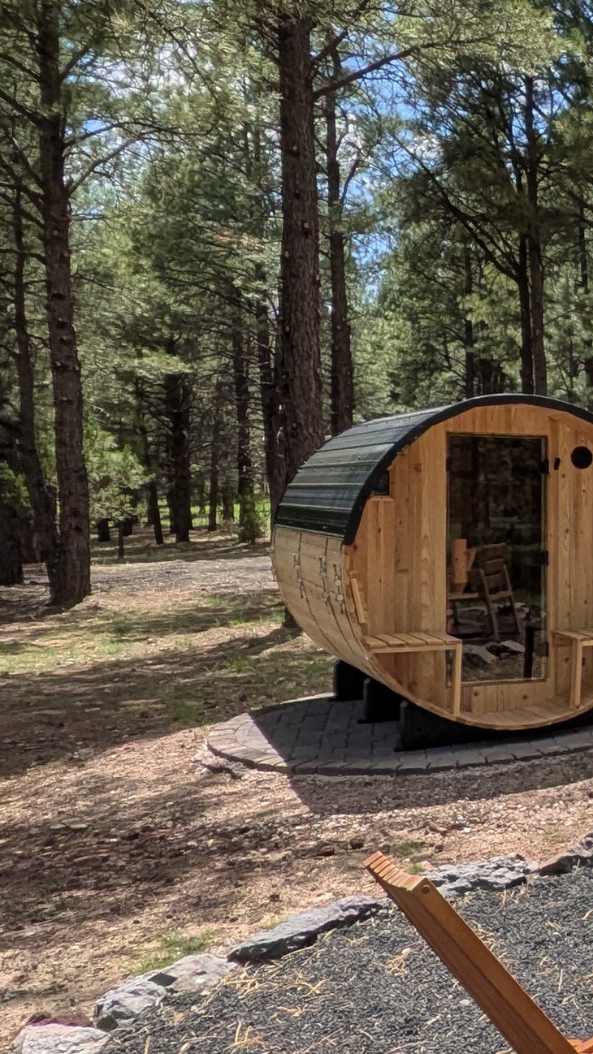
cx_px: 936
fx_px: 1314
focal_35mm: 47
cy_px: 542
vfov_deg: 43.7
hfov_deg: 20.8
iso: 50
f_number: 2.2
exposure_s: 1/3205
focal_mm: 1.85
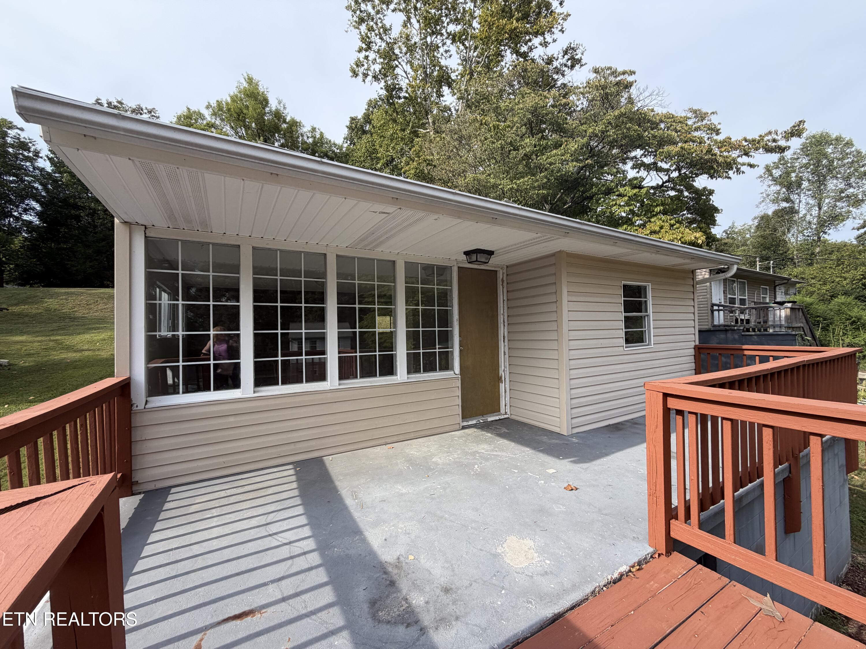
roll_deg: +1.3
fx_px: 350
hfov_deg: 102.1
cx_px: 433
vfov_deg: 85.7
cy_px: 324
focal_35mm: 14
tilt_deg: +1.2
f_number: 2.2
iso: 40
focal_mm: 2.22
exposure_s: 1/638
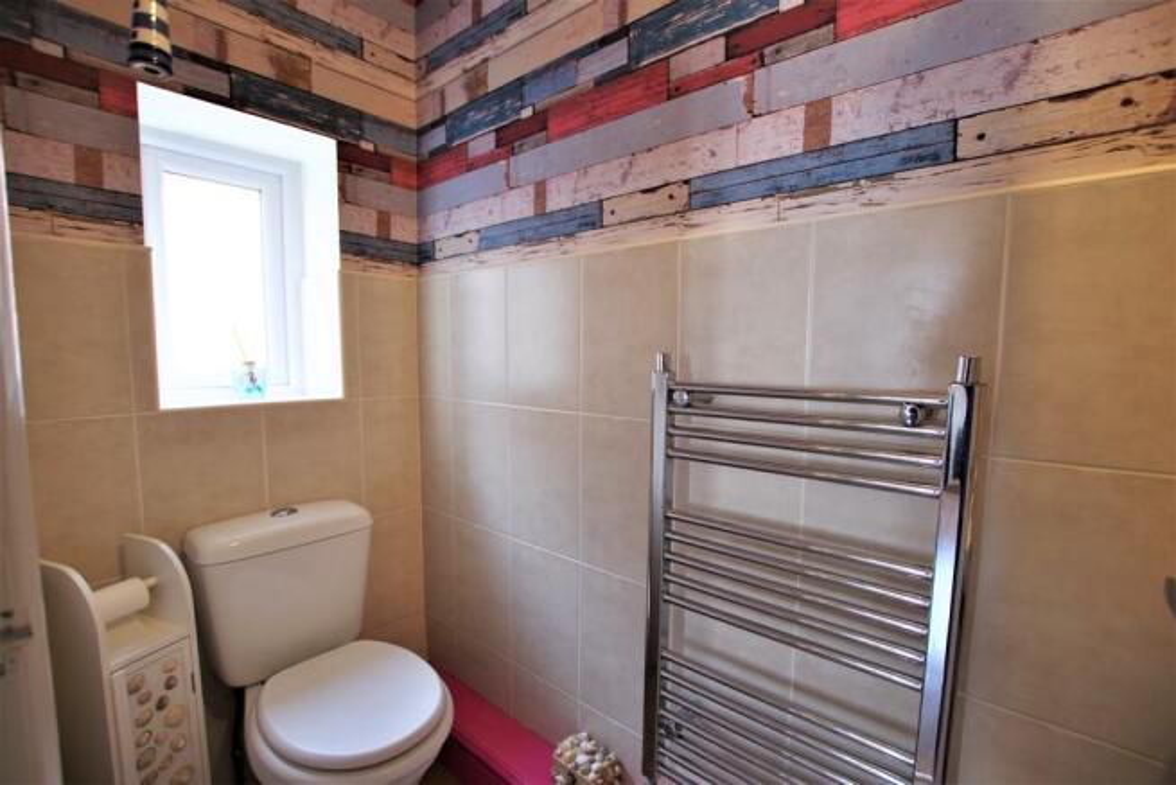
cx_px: 588
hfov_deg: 100.4
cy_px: 392
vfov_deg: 77.4
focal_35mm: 15
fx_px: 490
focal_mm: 10
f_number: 3.5
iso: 200
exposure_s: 1/25
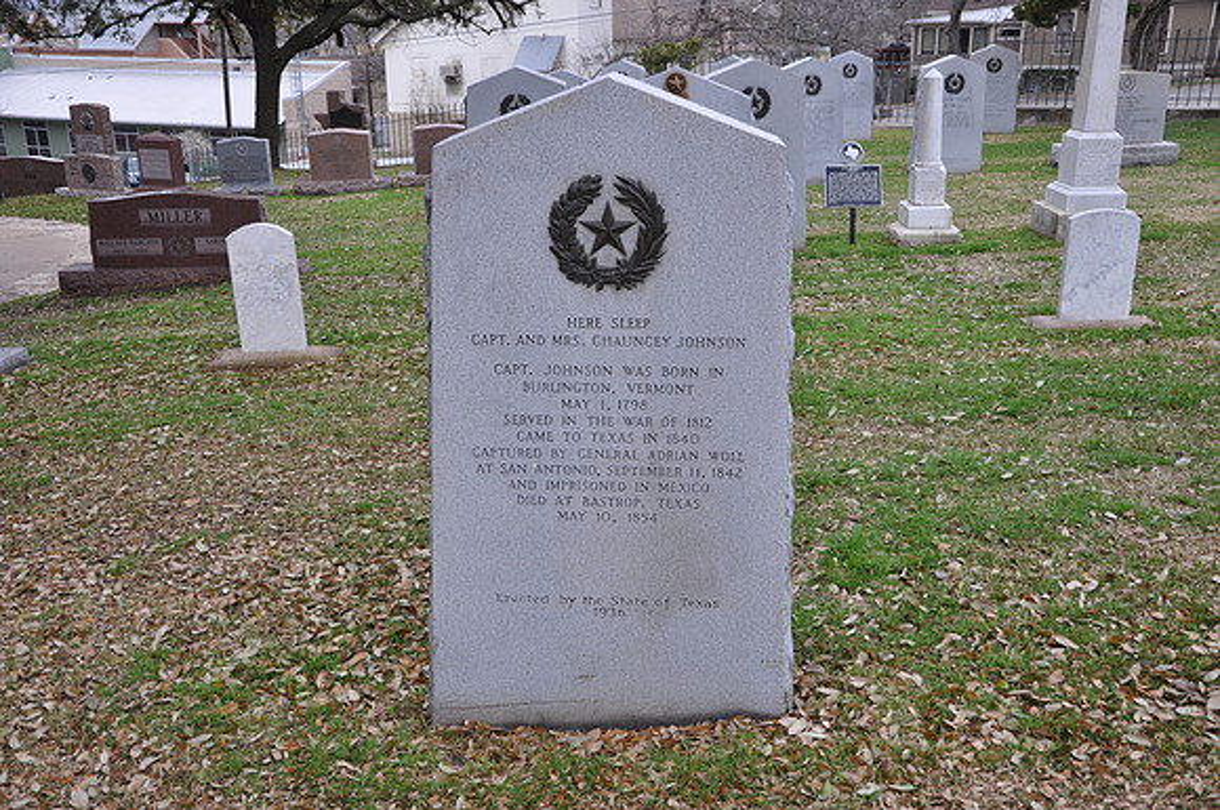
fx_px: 1218
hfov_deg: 53.2
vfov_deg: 36.8
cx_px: 610
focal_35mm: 36
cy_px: 405
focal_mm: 24
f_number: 5.6
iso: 360
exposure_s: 1/125
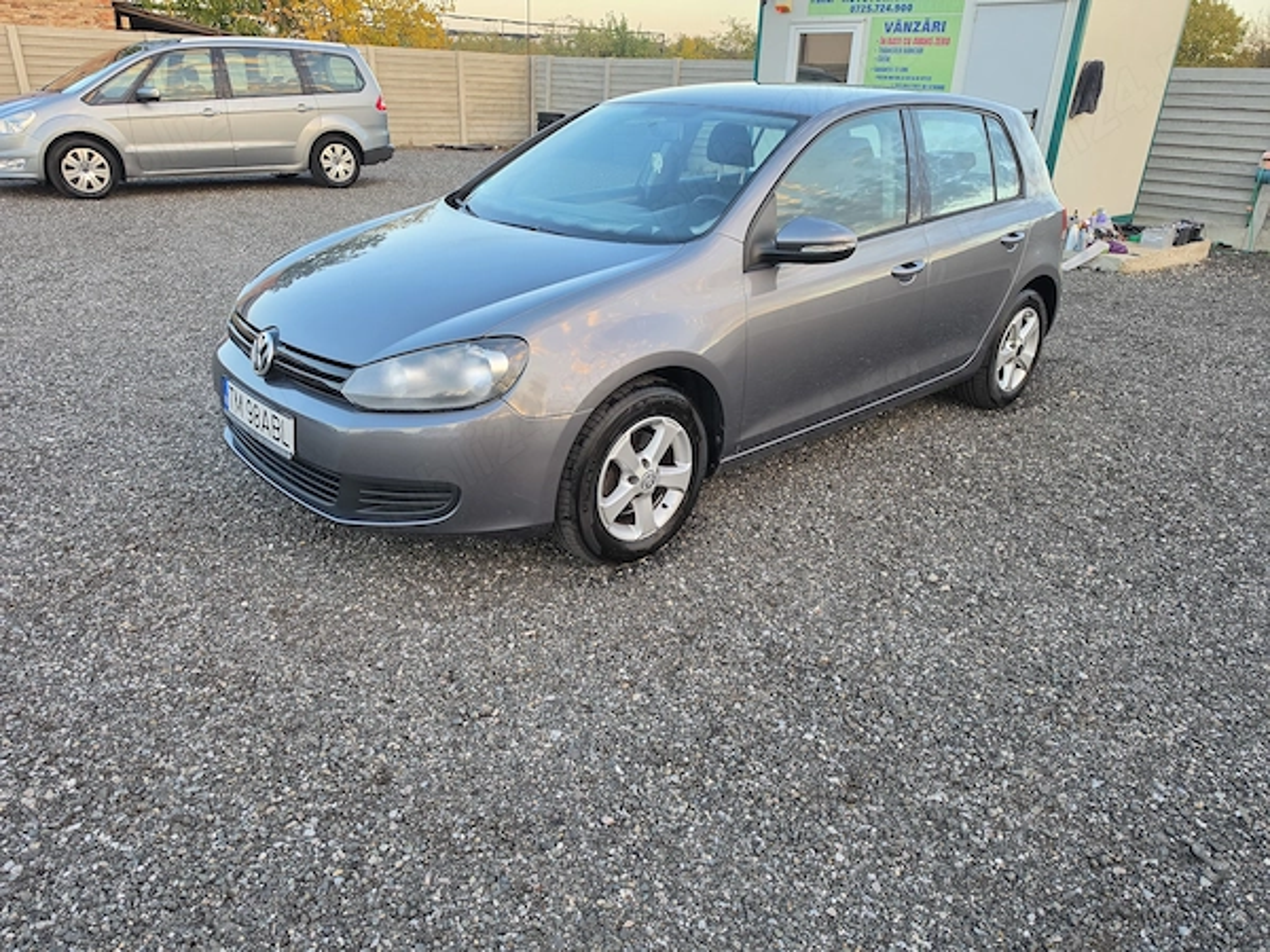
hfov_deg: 73.9
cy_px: 476
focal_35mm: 23
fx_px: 844
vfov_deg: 58.9
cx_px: 635
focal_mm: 6.5
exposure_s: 1/180
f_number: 1.4
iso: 125
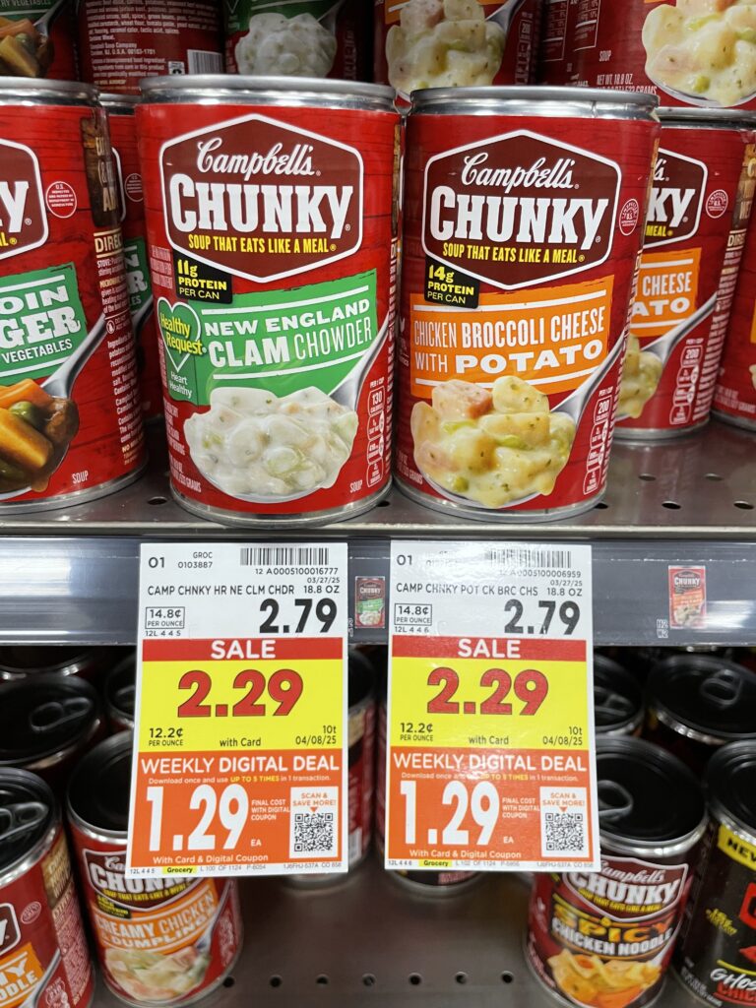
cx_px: 378
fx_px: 757
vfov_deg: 67.3
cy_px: 504
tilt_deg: -26.1
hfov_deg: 53.1
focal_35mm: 26
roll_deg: -1.5
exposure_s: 1/60
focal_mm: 4.2
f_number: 1.6
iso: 100
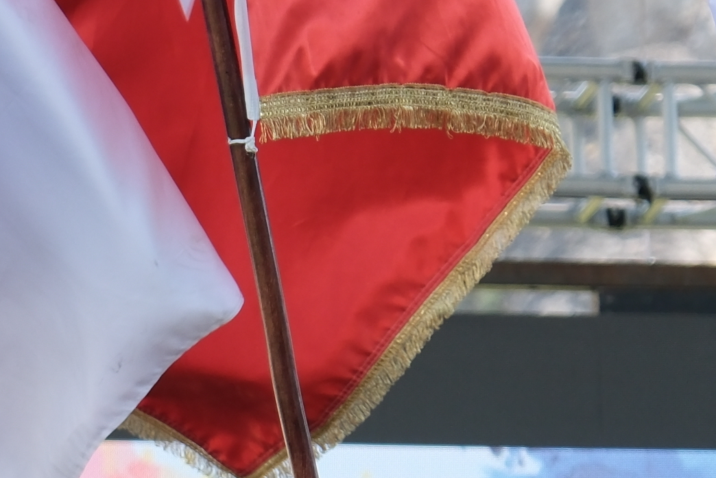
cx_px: -275
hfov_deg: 5.8
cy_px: 559
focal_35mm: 351
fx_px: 6980
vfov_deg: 3.9
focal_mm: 55
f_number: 2.8
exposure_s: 1/850
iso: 320
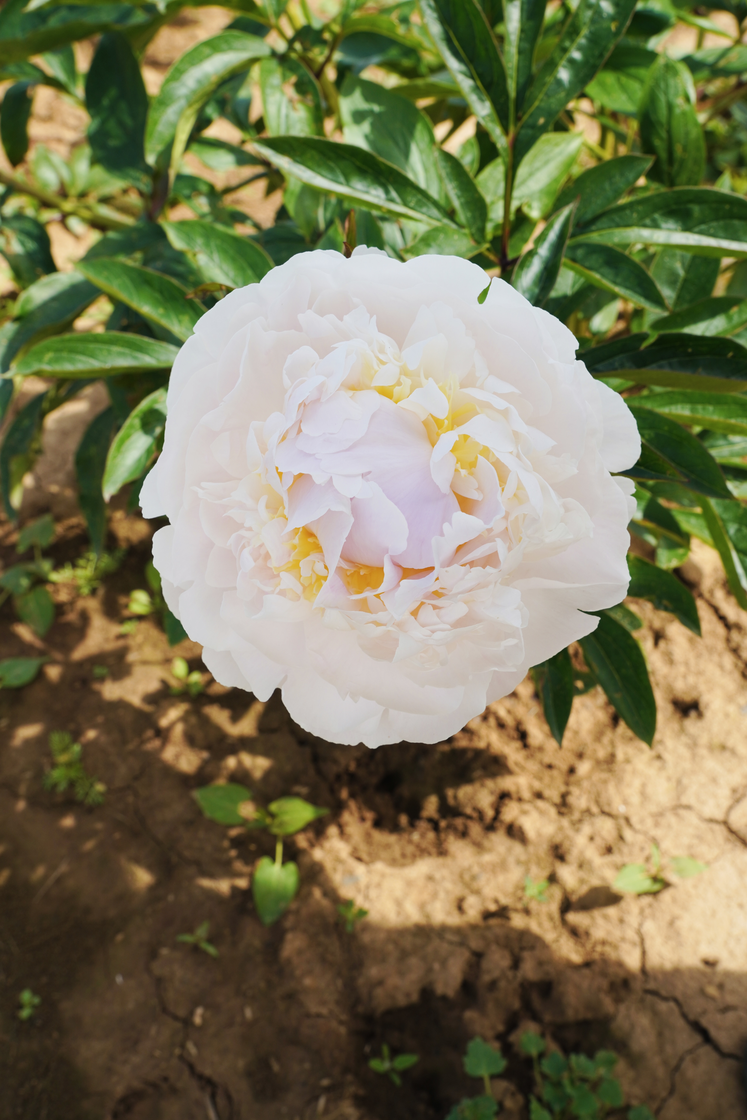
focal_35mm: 40
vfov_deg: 47.9
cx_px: 374
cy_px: 560
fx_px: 1260
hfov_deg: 33.0
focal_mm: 27
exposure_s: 1/125
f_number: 9
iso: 100
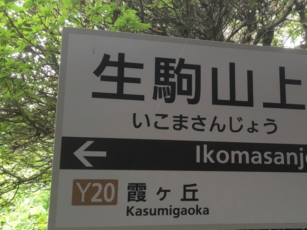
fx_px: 390
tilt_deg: +12.6
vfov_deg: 32.8
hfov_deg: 41.9
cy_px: 135
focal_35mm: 44
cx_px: 222
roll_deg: -0.3
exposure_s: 1/30
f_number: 2.2
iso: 25
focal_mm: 4.15
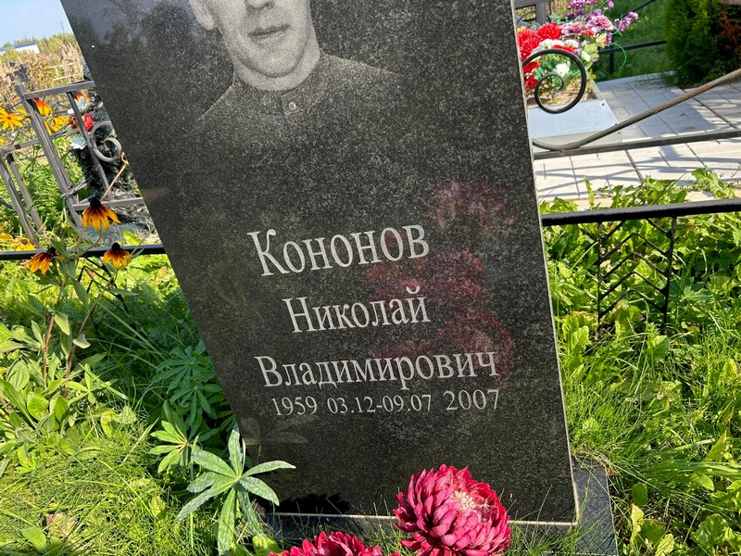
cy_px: 278
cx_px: 370
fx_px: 557
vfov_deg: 53.1
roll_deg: +10.4
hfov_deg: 67.3
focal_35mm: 26
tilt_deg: -31.9
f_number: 1.5
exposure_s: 1/808
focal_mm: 5.7
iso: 50
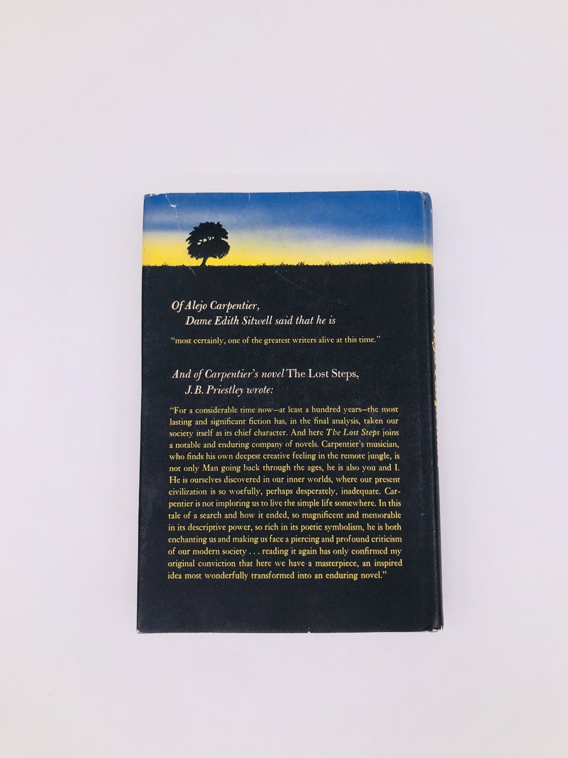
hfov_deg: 49.7
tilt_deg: -83.9
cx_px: 284
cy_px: 379
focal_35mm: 28
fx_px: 613
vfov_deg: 63.4
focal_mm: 3.99
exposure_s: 1/333
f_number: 1.8
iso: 20
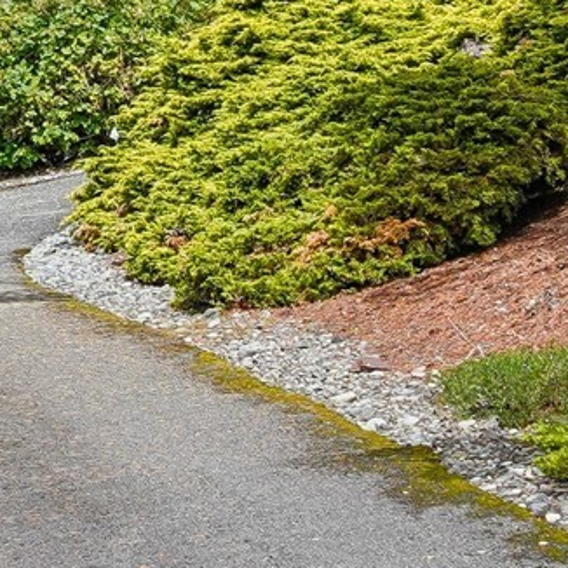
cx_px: 165
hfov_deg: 9.4
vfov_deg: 9.4
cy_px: 86
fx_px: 3453
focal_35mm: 186
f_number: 8
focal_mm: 28
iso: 160
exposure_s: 1/125
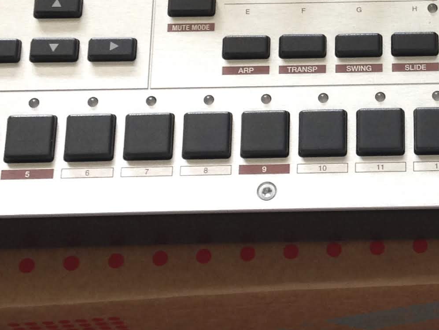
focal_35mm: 108
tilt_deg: -70.3
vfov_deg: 13.7
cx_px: 433
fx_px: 1370
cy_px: 97
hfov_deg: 17.8
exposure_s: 1/20
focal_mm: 4.12
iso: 100
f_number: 2.4
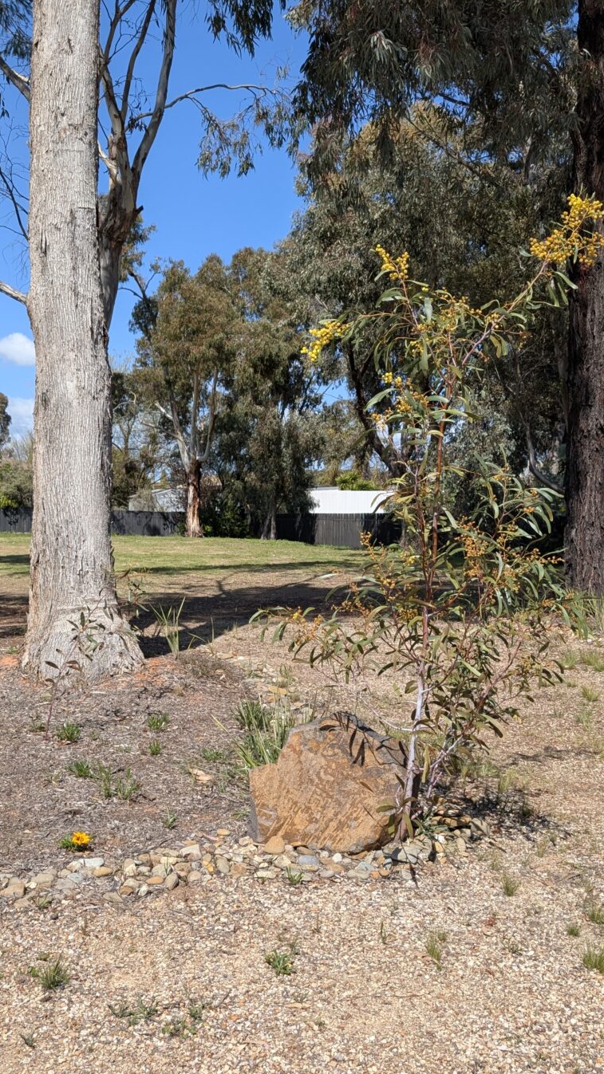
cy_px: 535
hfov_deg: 33.7
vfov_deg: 56.6
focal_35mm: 35
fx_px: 997
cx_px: 283
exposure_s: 1/968
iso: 21
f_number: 1.68
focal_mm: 6.9
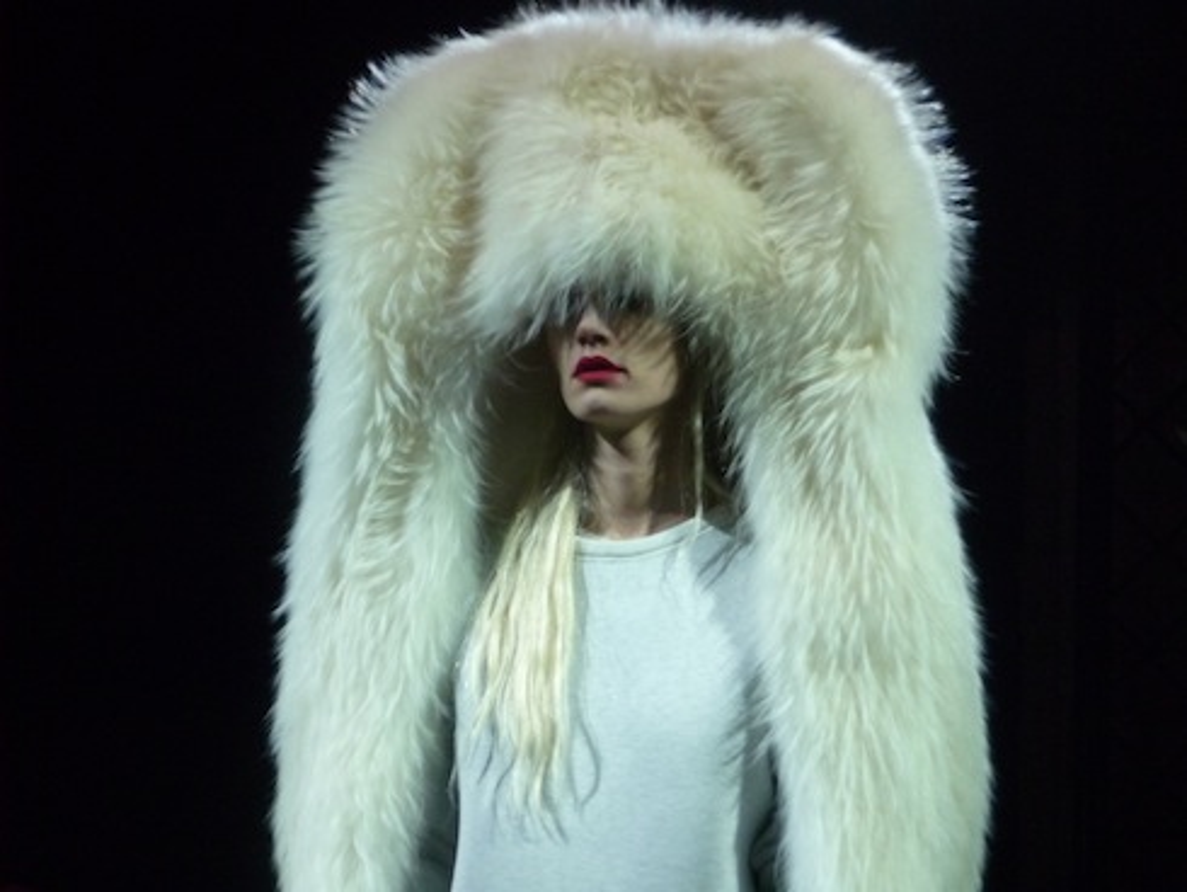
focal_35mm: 96
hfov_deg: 20.4
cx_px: 594
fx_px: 3294
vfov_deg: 15.4
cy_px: 446
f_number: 4.7
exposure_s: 1/160
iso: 400
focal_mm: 16.3
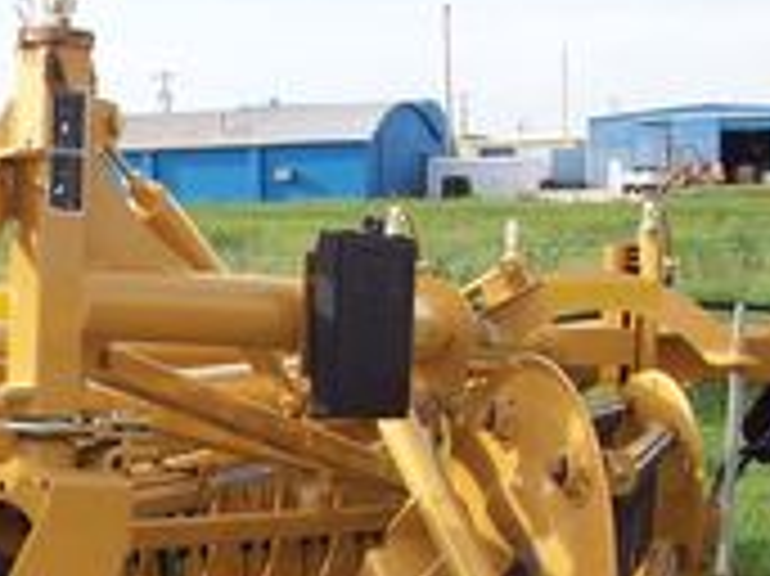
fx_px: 2401
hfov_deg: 17.7
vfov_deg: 13.4
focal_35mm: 108
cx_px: -18
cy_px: 634
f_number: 2.8
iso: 64
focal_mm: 5.7
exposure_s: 1/445
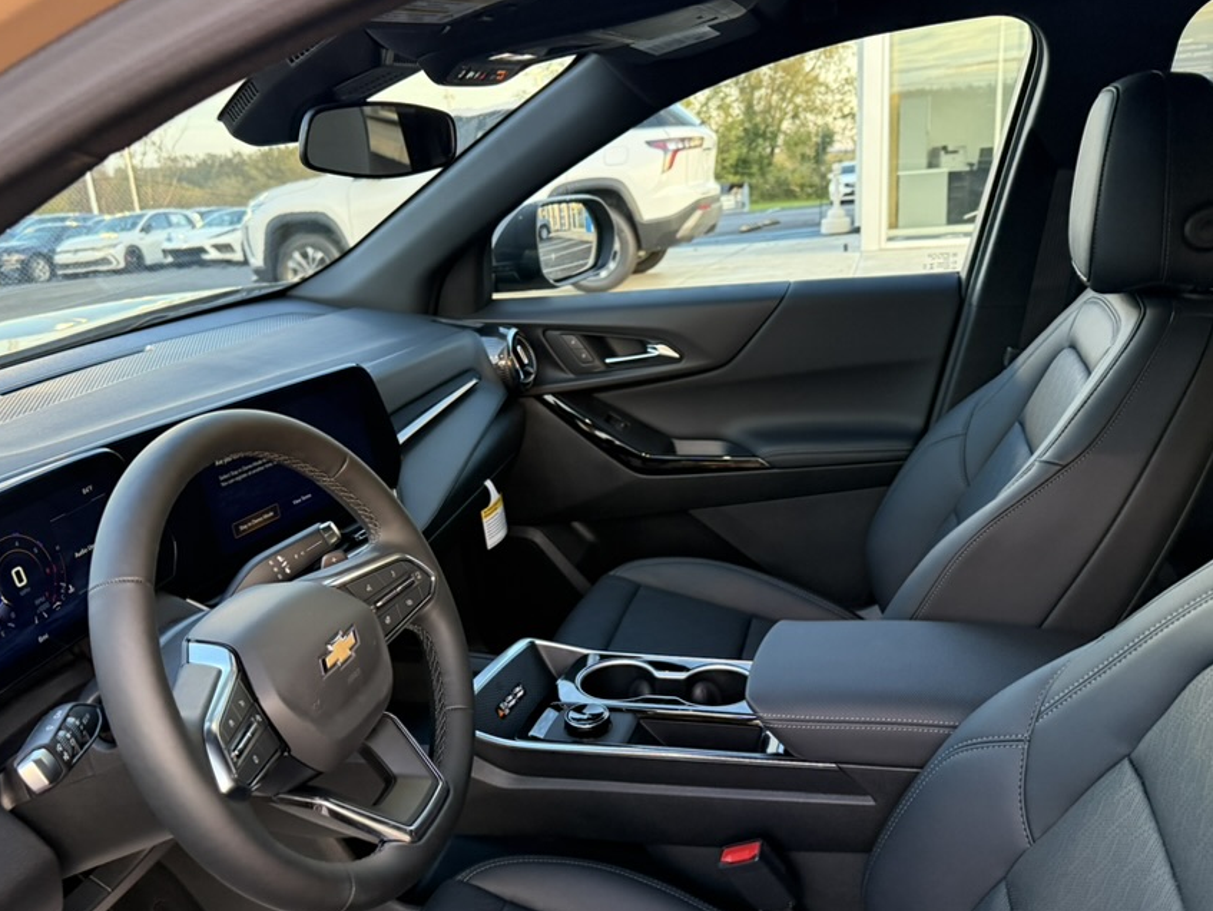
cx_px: 554
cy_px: 530
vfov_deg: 48.1
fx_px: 1017
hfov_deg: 61.5
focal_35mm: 29
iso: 250
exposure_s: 1/60
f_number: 1.78
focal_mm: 6.76
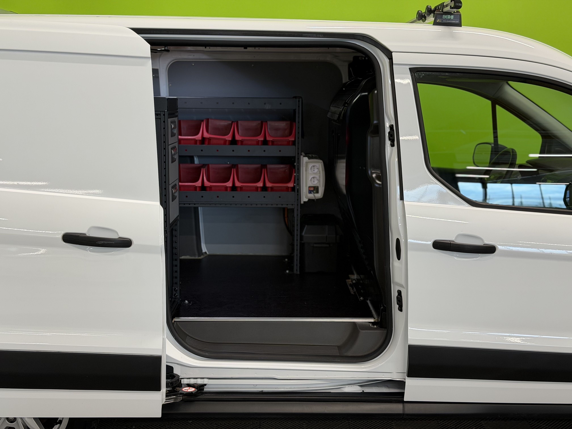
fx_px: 793
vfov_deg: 30.3
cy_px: 214
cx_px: 286
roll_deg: +0.0
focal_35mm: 48
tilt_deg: -8.2
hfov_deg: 39.7
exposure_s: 1/91
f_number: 1.78
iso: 100
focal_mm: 6.76
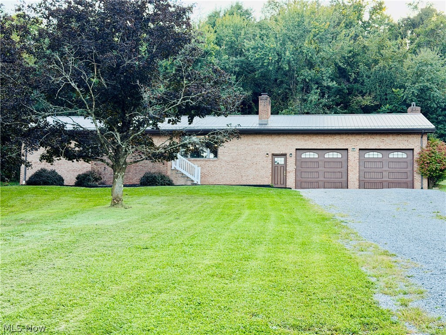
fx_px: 618
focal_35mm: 48
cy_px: 168
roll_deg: -0.9
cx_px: 223
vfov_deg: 30.3
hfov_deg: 39.7
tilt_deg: +5.3
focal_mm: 6.76
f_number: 1.78
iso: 64
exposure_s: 1/233
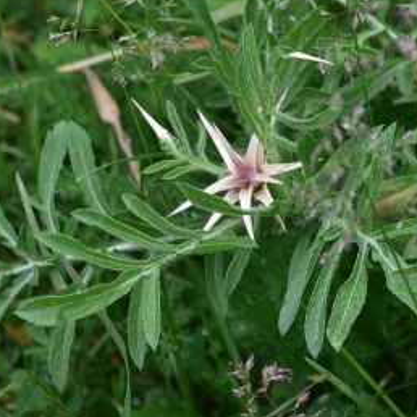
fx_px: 2917
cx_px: 567
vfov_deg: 8.2
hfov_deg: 8.1
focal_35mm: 214
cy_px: 271
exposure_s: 1/125
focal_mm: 50
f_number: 8
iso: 250
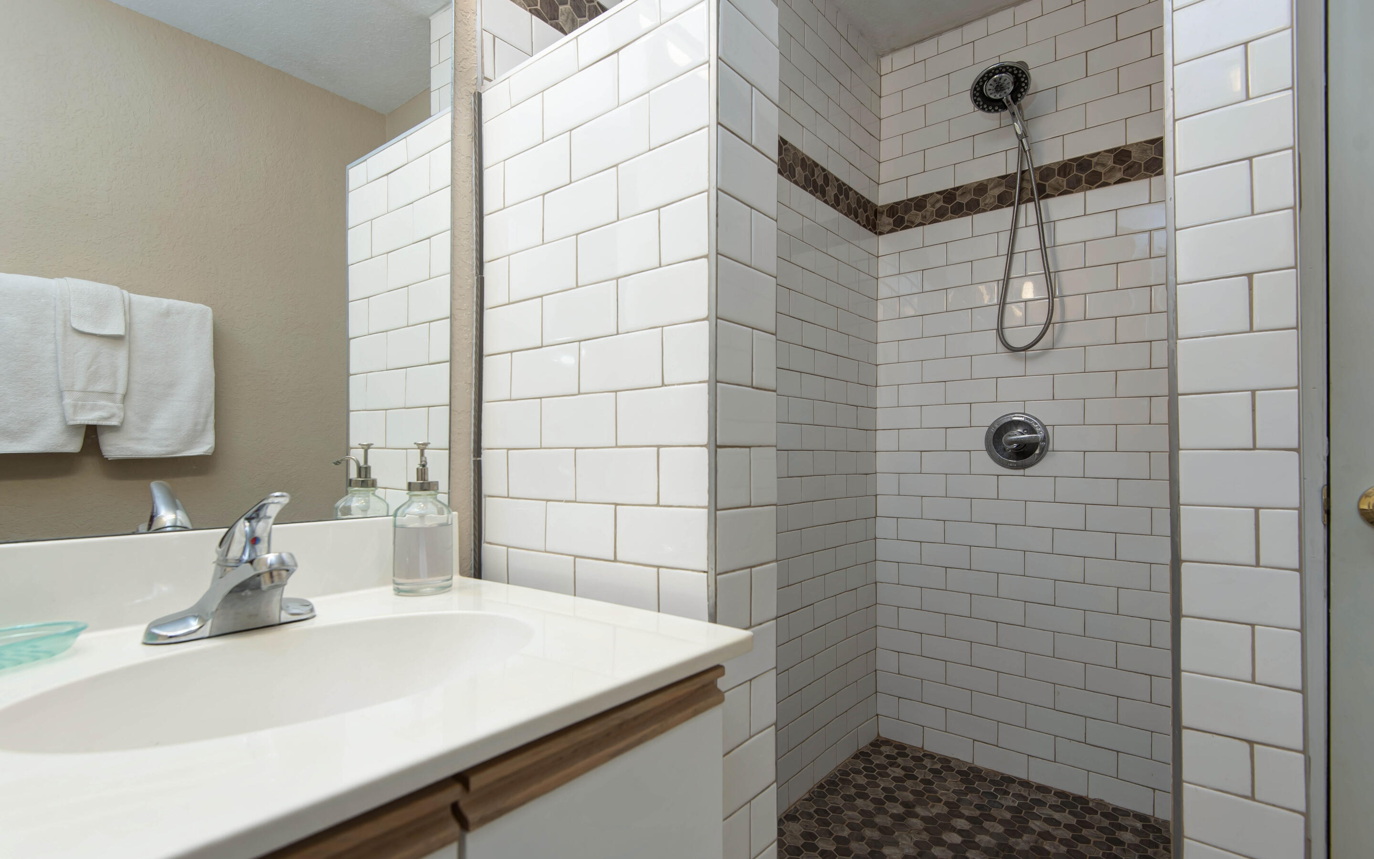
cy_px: 462
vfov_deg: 67.9
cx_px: 678
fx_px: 637
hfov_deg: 94.4
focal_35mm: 17
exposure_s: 1/13
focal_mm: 16
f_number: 6.3
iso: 100
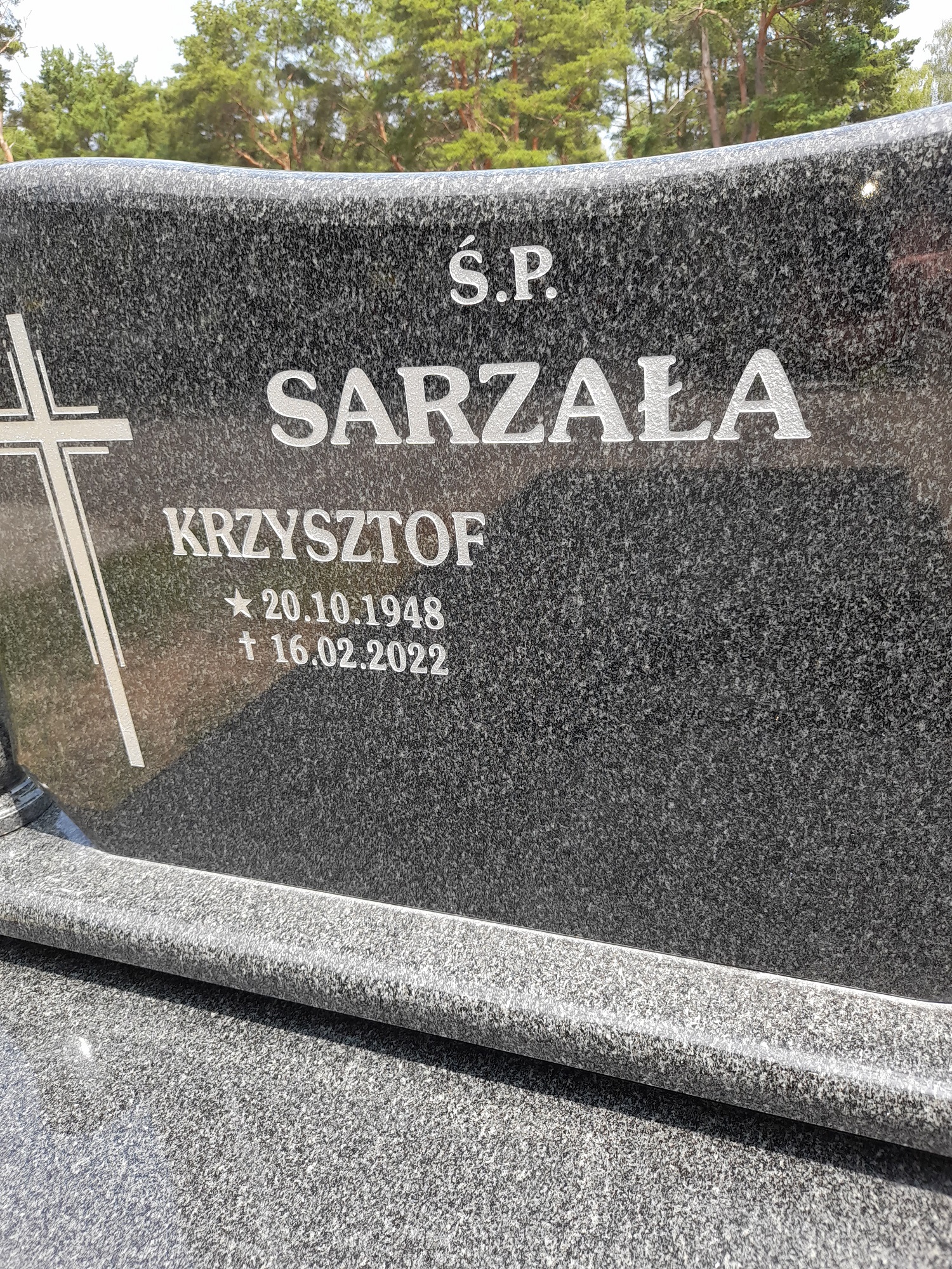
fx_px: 917
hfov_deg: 54.9
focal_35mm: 25
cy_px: 634
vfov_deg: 69.4
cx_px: 476
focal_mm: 4.6
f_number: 2
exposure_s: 1/207
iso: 20
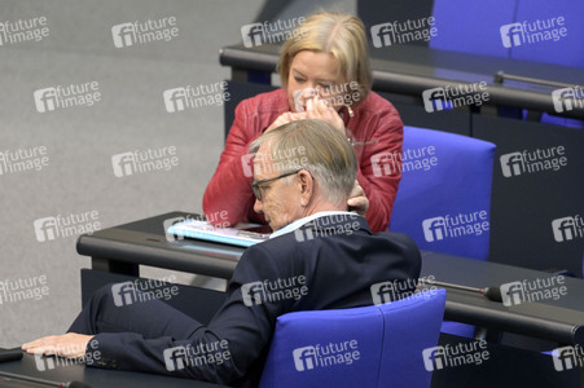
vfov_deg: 2.7
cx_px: 292
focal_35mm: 500
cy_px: 194
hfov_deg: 4.1
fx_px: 8105
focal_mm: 500
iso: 10000
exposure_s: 1/320
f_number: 5.6
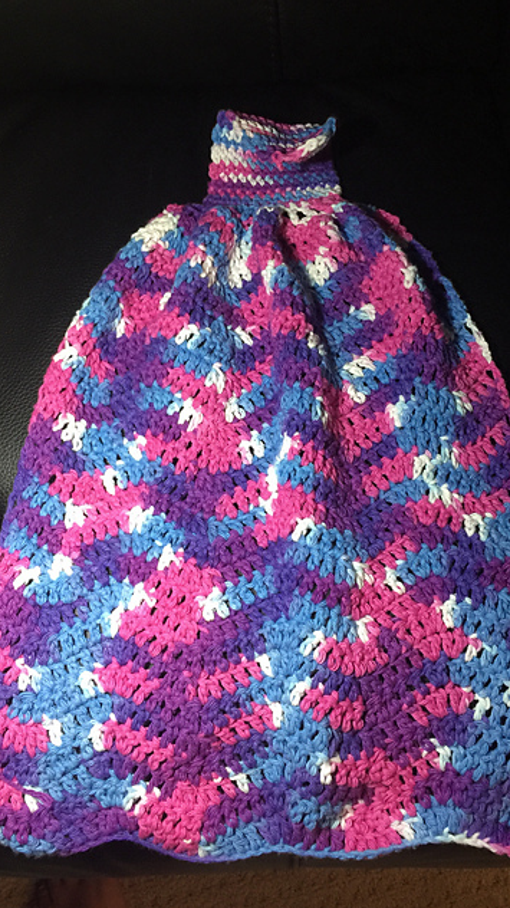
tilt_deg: -72.8
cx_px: 280
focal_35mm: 32
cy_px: 458
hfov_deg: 36.6
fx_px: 770
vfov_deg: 61.0
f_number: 2.2
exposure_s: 1/8
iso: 100
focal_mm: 4.15
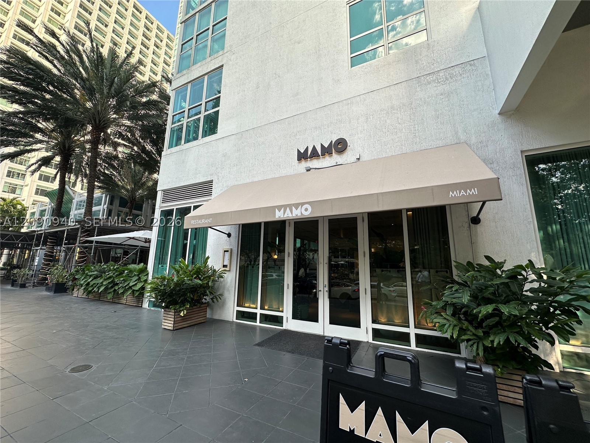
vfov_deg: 85.7
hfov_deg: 102.1
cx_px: 295
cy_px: 222
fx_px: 239
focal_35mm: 14
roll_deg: -2.0
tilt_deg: +13.0
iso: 40
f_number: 2.2
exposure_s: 1/255
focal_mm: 2.22
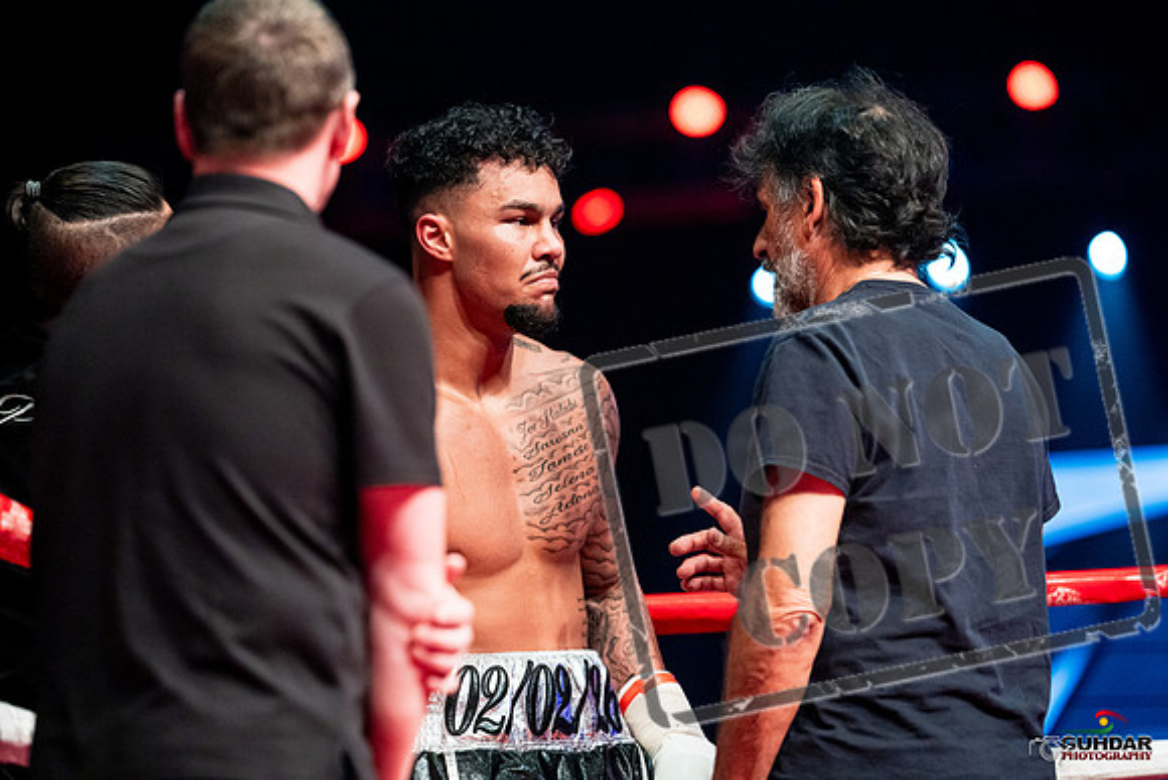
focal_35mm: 150
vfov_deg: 9.2
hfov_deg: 13.7
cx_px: 584
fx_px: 4868
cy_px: 390
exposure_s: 1/1000
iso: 4000
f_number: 2.8
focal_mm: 150
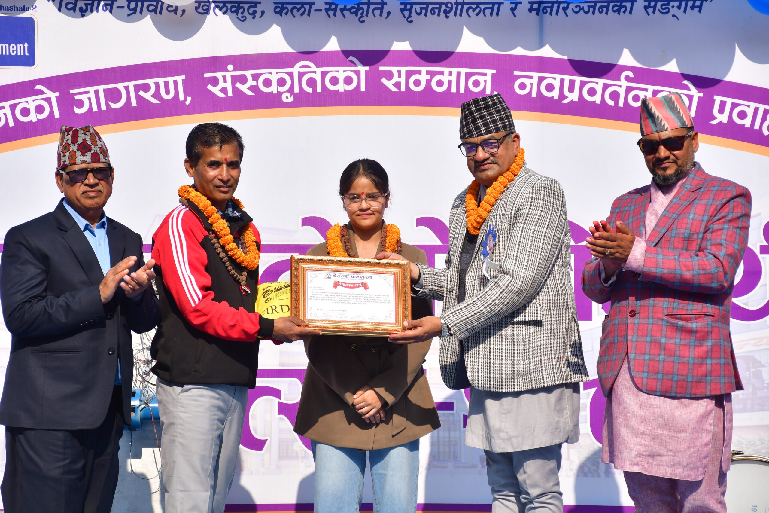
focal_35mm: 120
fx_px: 2563
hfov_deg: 17.1
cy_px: 256
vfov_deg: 11.4
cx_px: 384
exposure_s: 1/1000
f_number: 5.6
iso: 250
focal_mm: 80
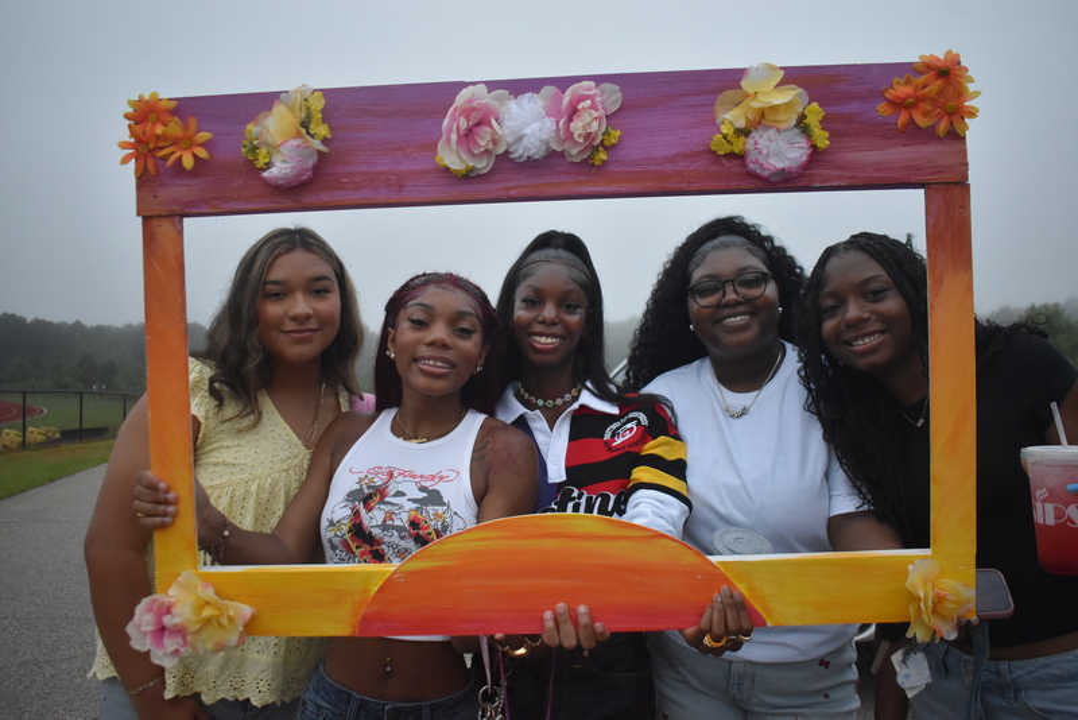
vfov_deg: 41.7
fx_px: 944
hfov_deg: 59.5
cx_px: 539
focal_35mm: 32
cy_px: 360
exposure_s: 1/500
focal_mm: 21
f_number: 3.8
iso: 2000
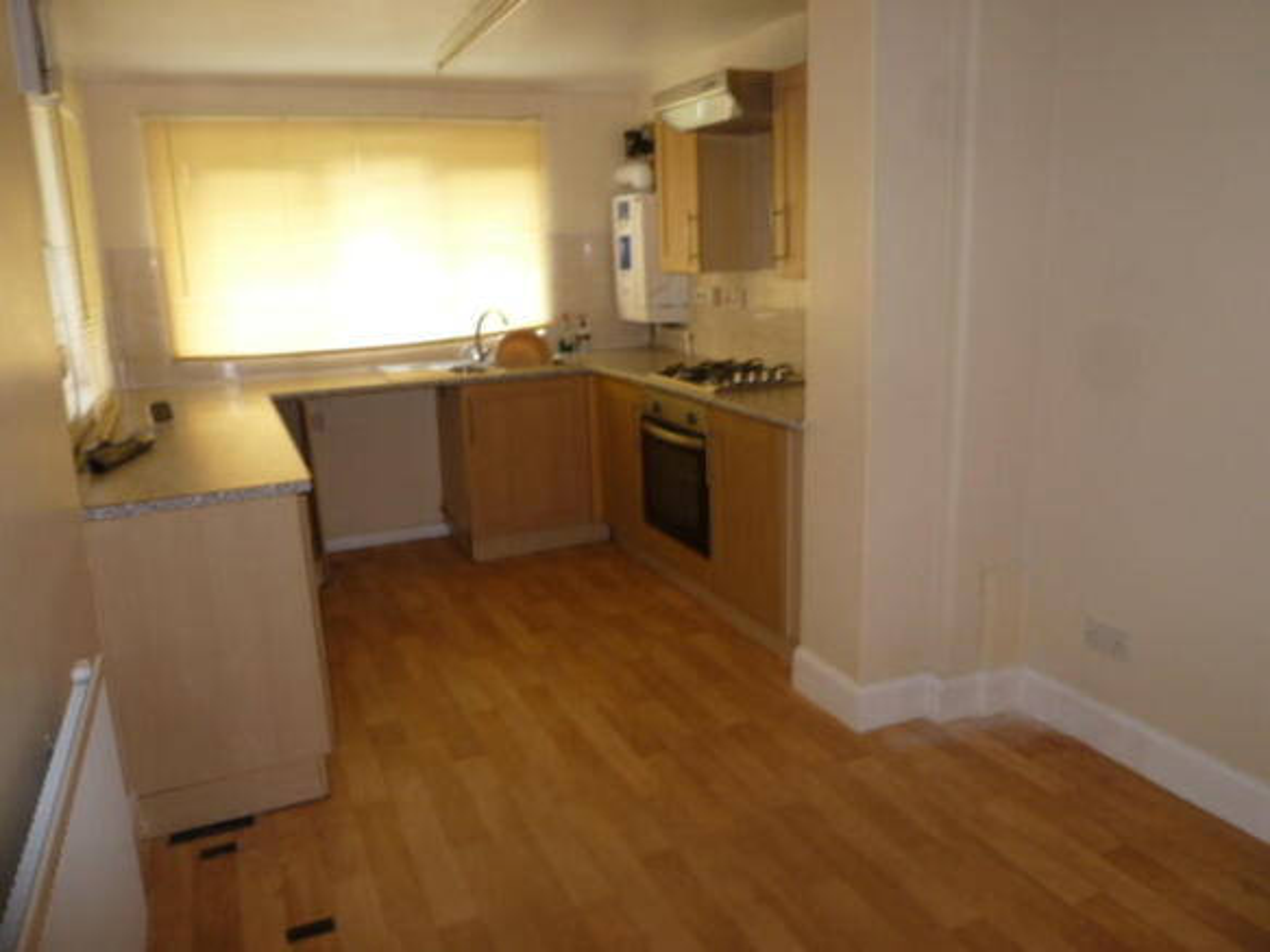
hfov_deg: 69.4
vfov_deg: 54.9
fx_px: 917
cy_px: 476
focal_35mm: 25
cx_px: 635
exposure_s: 1/30
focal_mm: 4.5
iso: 100
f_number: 2.8
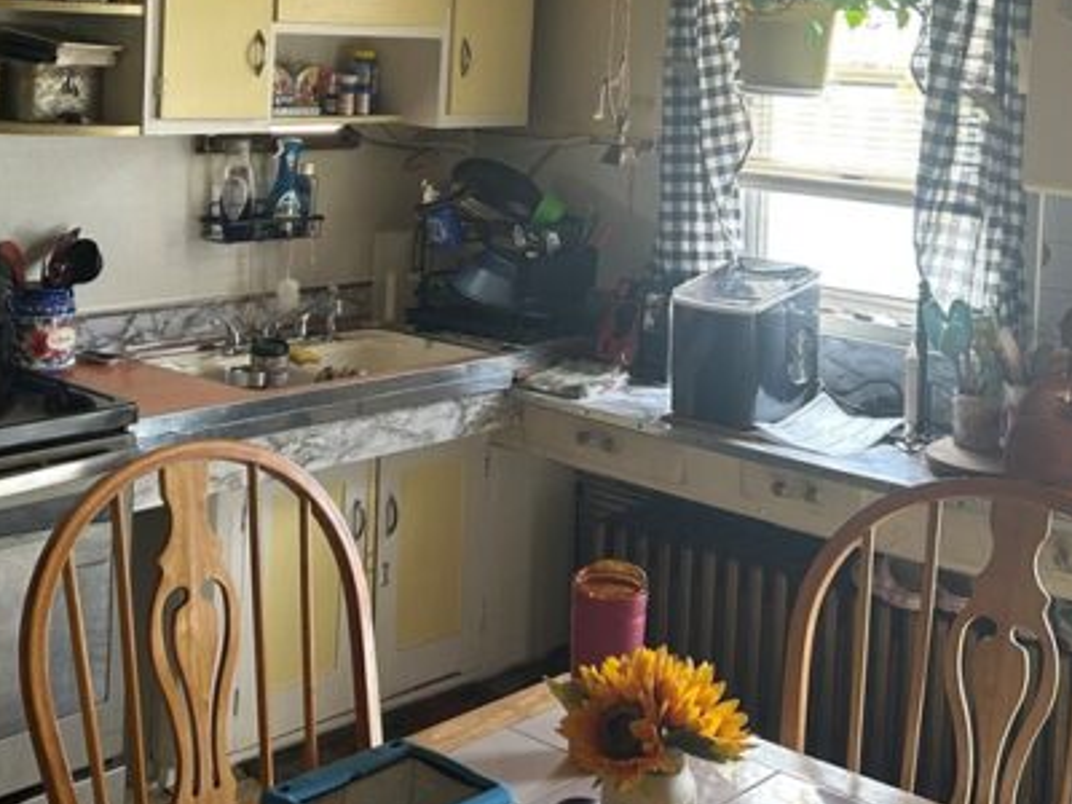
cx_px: 461
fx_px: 1610
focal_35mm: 52
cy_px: 126
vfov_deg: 27.3
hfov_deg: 36.8
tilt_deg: -2.6
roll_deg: -1.8
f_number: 1.5
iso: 125
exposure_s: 1/60
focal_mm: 5.7
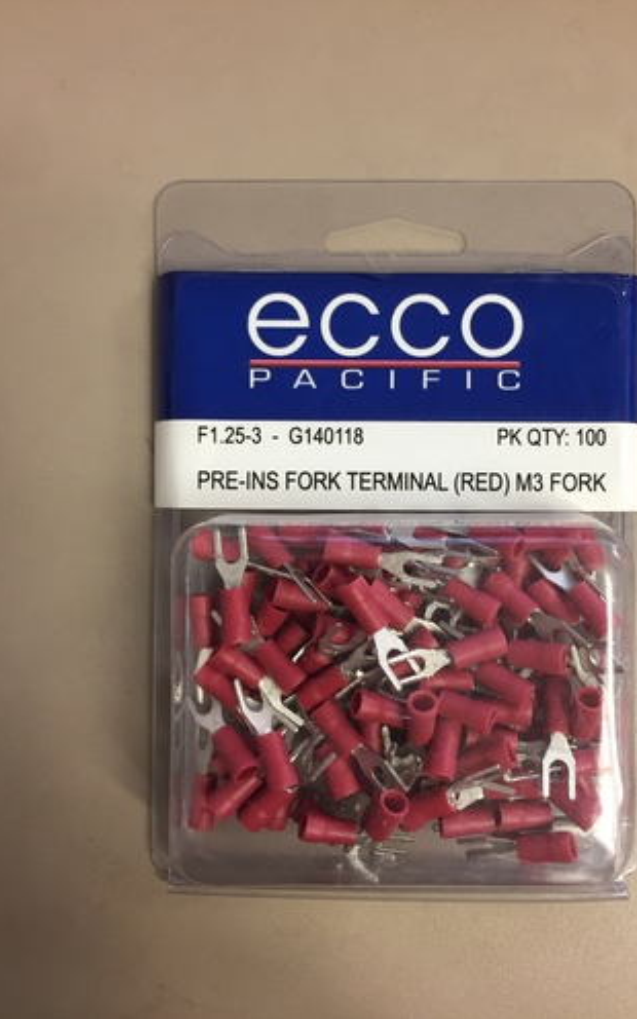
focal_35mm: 31
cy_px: 507
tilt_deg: -88.8
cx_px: 373
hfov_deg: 40.5
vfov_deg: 61.2
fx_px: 861
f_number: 2.2
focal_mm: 4.15
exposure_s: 1/33
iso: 100
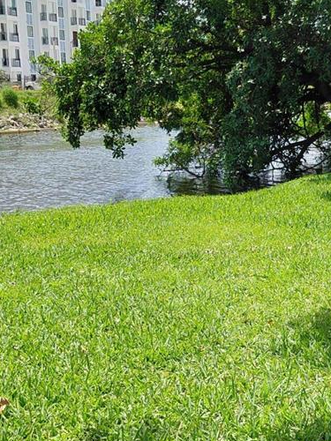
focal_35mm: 60
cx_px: 184
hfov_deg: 24.4
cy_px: 275
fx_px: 765
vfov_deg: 32.0
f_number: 1.8
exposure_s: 1/1352
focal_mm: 4.69
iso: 50
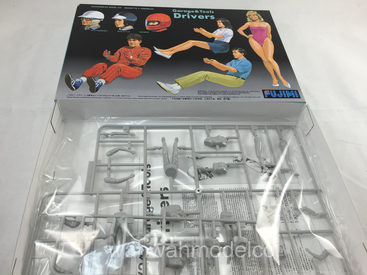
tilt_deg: -50.5
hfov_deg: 61.7
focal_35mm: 29
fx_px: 307
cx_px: 184
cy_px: 138
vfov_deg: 48.2
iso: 50
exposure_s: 1/100
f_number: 2.2
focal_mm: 4.15
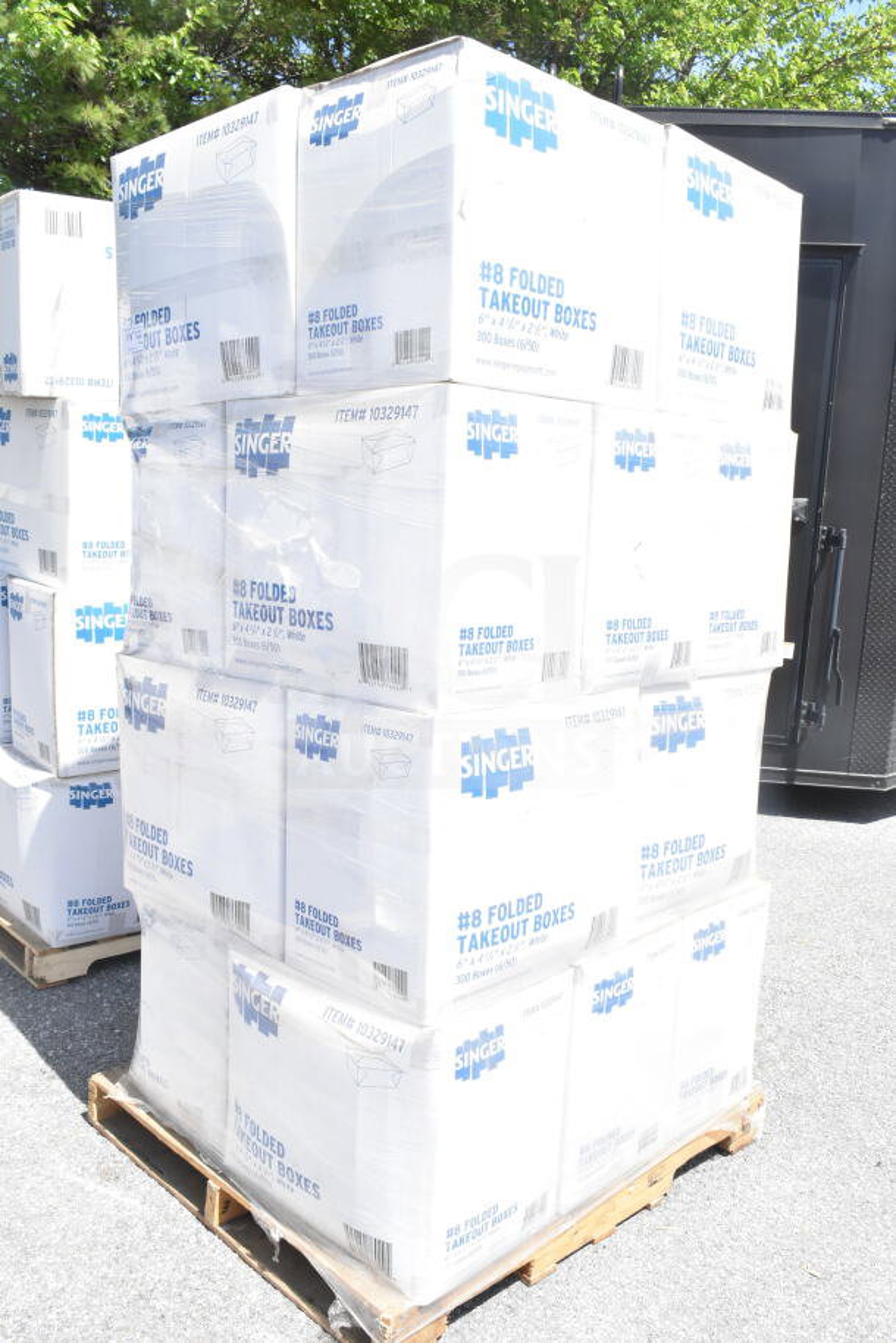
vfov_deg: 59.5
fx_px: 1175
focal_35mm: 32
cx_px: 448
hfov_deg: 41.7
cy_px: 672
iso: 1600
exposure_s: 1/640
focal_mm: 21
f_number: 13
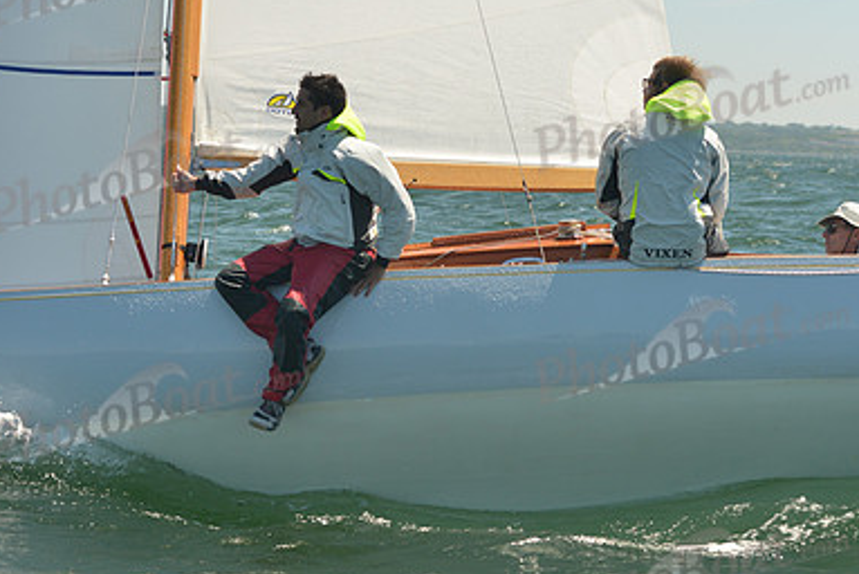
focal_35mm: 106
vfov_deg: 12.9
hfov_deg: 19.3
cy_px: 261
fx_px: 2531
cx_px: 419
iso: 400
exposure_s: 1/800
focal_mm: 70
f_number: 4.5
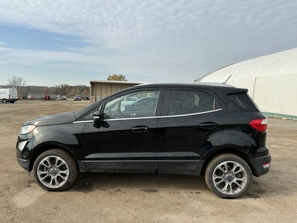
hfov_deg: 63.4
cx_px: 148
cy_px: 112
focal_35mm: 28
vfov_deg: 49.7
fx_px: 240
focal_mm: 3
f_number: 1.8
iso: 25
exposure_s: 1/1626
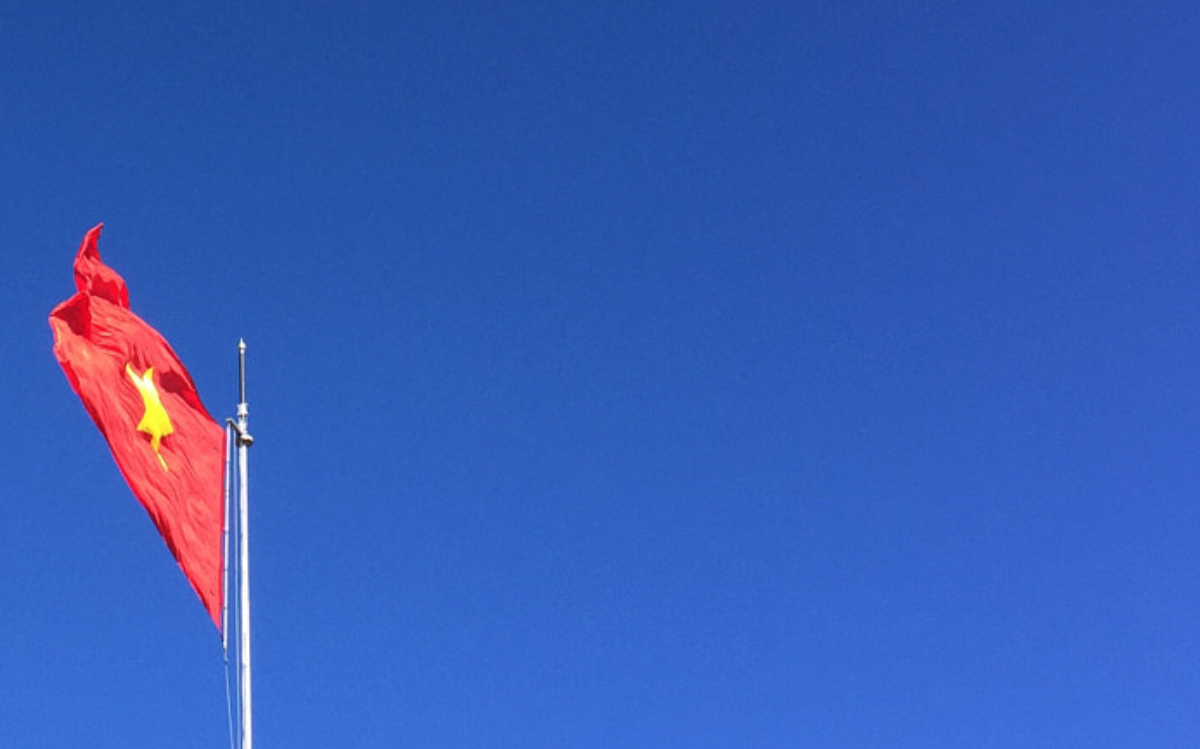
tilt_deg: +49.2
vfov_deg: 17.7
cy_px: -93
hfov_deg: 28.4
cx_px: 255
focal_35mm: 71
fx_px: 2322
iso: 32
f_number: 2.2
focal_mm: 4.15
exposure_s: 1/1041
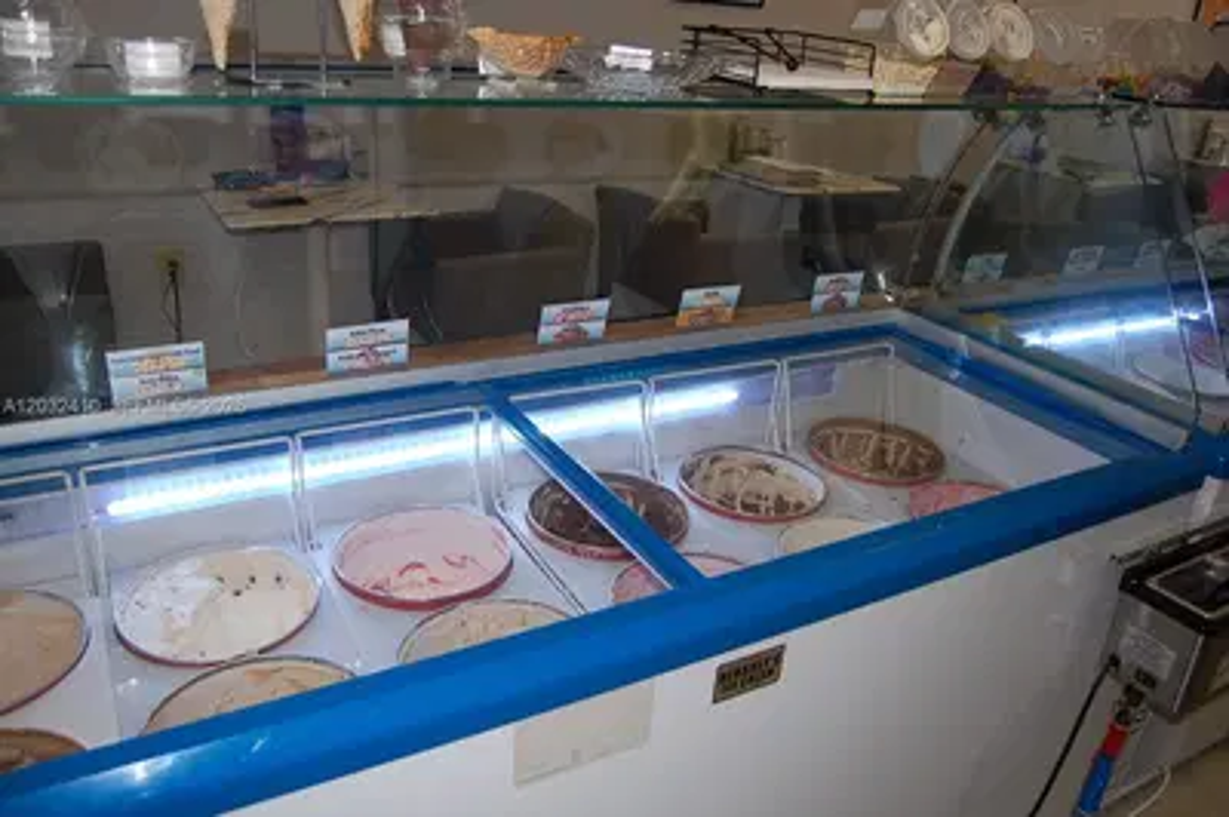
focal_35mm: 27
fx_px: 921
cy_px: 408
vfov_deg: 47.9
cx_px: 614
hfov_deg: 67.4
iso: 400
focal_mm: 18
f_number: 3.5
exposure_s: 1/160
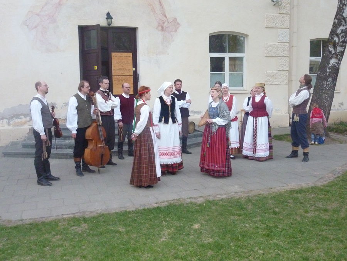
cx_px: 174
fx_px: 351
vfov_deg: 40.7
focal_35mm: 35
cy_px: 130
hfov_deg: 52.6
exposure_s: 1/30
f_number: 3.5
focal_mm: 5.7
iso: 640
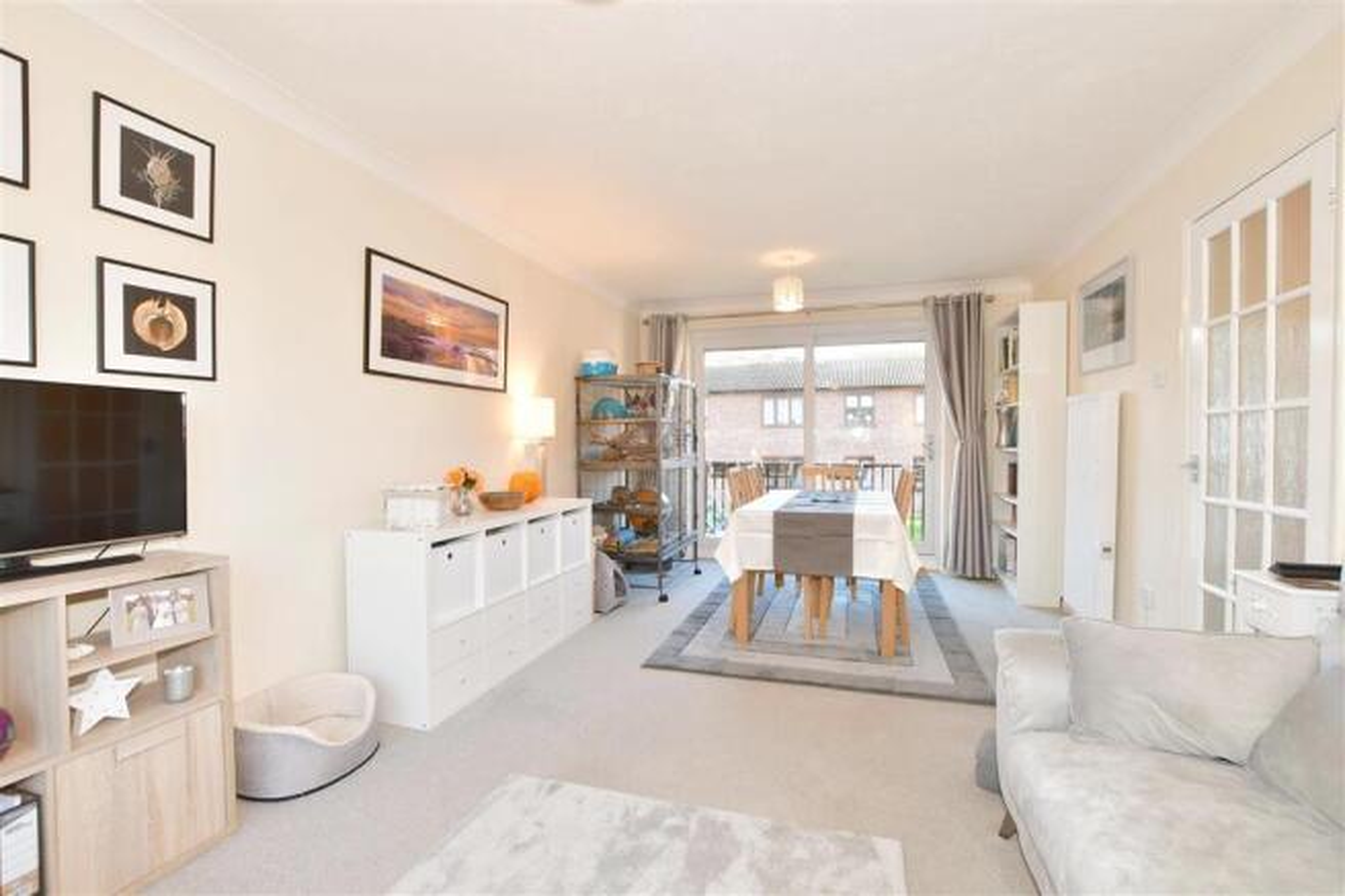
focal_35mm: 15
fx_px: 560
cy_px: 448
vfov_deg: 77.3
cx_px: 672
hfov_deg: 100.4
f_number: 8
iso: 200
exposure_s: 1/10
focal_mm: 10
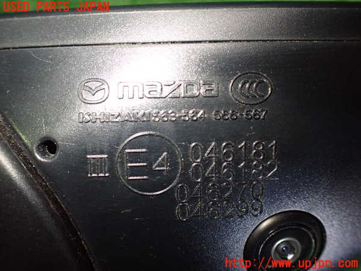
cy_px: 136
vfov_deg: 46.8
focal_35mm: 30
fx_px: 313
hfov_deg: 60.0
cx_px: 180
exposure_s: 1/125
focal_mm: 5.4
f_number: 2.3
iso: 800
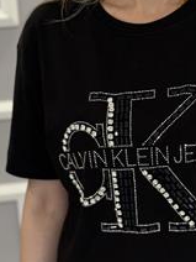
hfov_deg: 12.5
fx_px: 891
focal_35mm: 118
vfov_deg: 16.5
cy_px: 234
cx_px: 158
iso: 200
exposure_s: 1/149
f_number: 1.78
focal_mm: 6.76
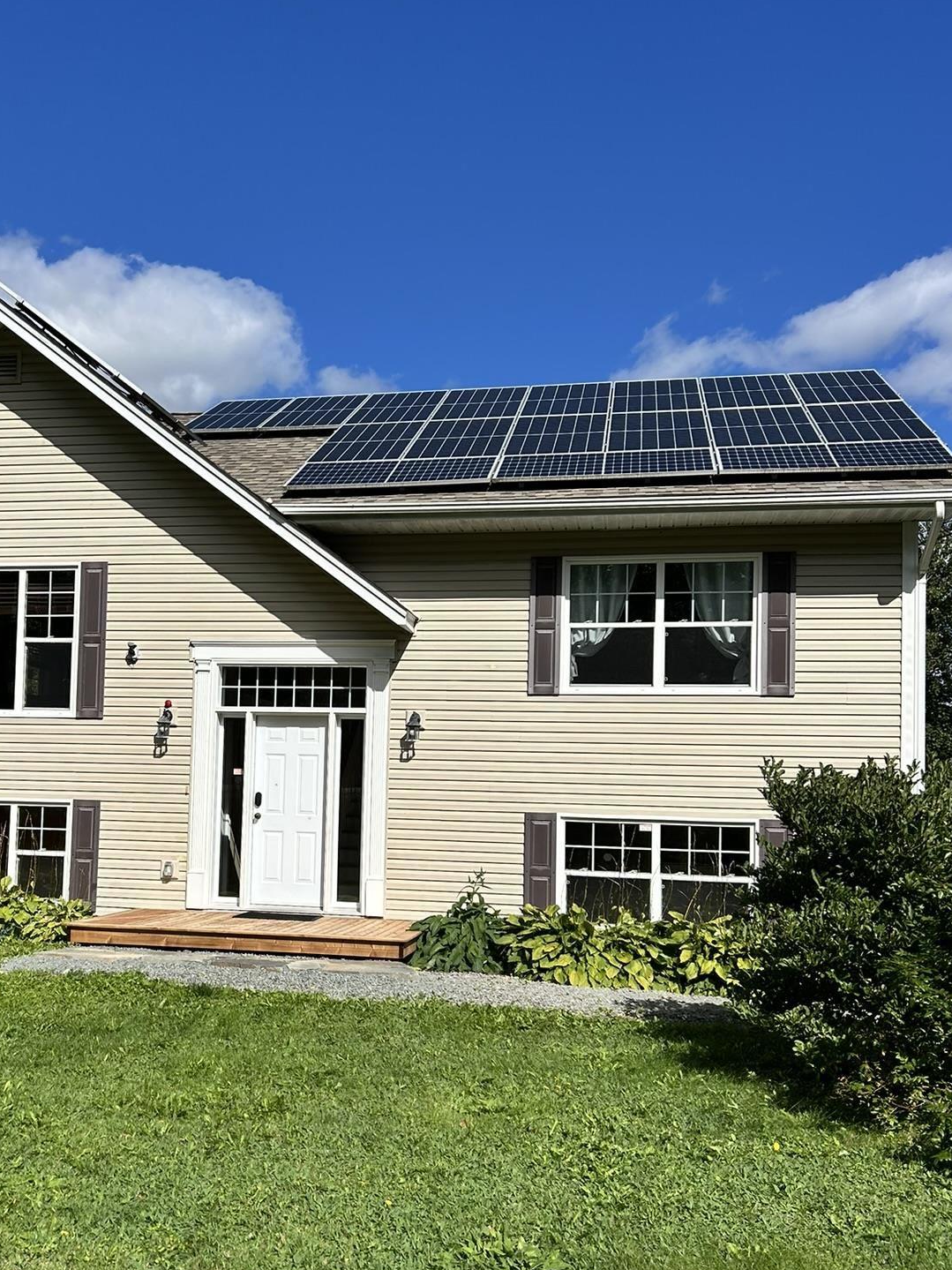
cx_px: 319
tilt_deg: +3.1
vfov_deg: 50.0
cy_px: 728
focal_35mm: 37
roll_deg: -1.2
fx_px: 1357
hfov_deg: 38.2
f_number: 1.5
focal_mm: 5.7
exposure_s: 1/6993
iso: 50
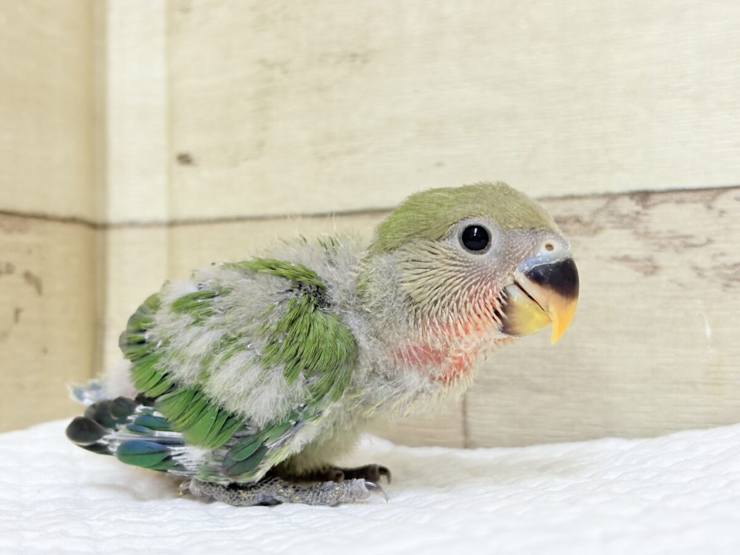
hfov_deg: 36.8
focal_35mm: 52
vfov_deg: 28.0
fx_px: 1112
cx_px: 370
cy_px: 278
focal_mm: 5.96
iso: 80
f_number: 1.6
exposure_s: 1/50
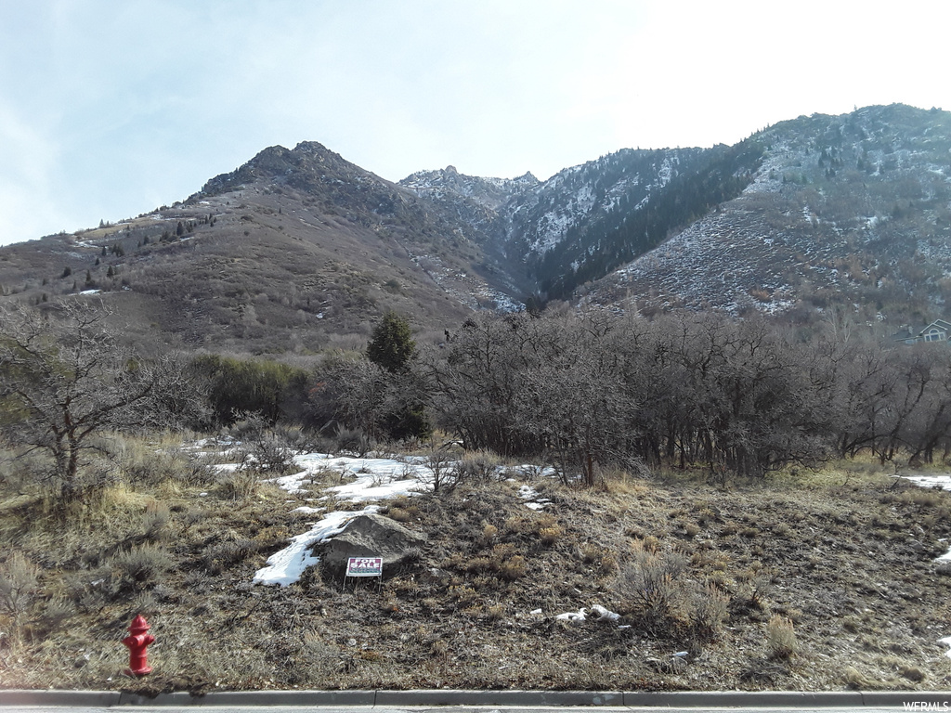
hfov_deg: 65.3
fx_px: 742
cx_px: 476
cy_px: 356
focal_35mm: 27
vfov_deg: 51.4
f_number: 1.9
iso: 40
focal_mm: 2.91
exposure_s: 1/1337
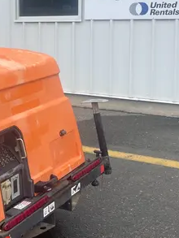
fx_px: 448
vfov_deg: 29.4
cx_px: 30
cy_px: 66
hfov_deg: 22.2
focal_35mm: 65
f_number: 1.6
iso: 32
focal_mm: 4.2
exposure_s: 1/831
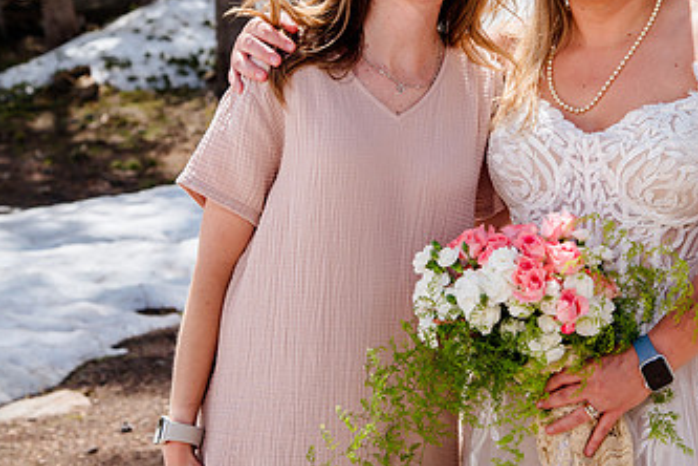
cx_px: 562
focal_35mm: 123
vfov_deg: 11.1
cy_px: 30
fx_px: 2385
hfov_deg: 16.5
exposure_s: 1/320
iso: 400
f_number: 7.1
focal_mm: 65
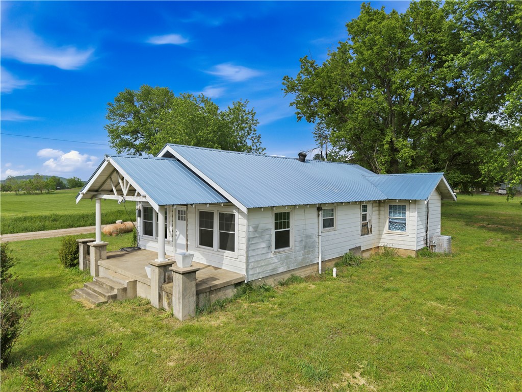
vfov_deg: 56.8
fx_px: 362
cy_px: 196
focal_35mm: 24
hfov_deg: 71.6
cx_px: 261
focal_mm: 8.7
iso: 200
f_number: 1.8
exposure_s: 1/2500
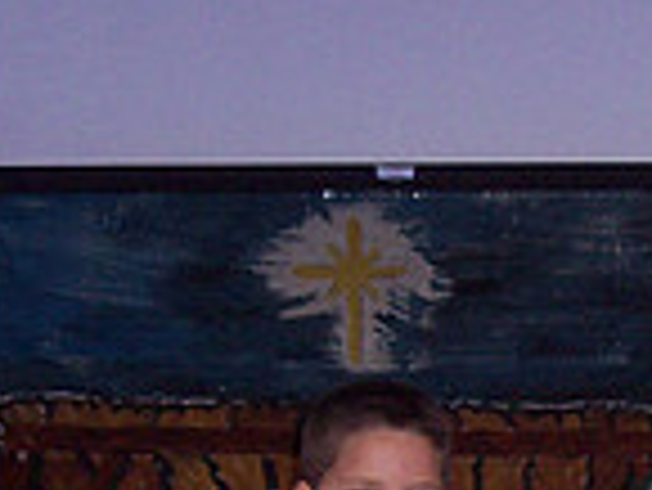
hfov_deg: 12.5
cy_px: 677
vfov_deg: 9.3
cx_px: 630
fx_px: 2941
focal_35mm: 156
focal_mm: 8
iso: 140
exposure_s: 1/60
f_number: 2.8
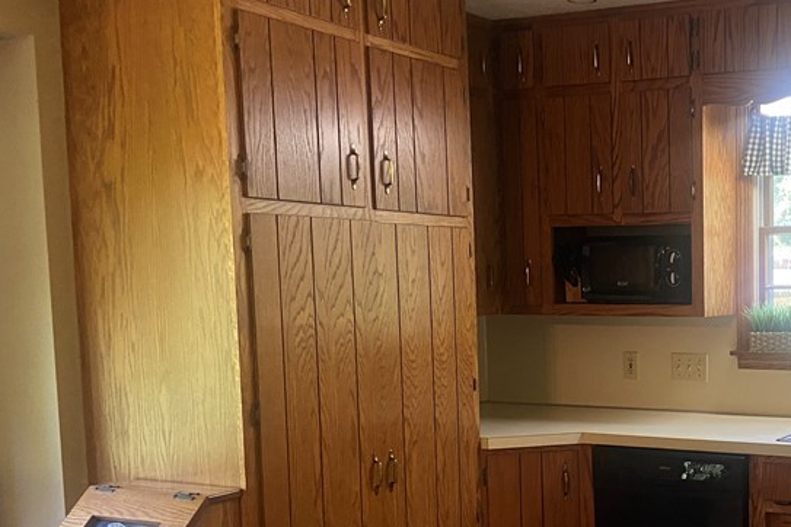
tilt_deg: -6.9
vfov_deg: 26.1
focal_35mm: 51
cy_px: 397
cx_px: 727
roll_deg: +1.2
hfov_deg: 36.2
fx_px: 1120
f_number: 1.8
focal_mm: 4.25
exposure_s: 1/60
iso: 200
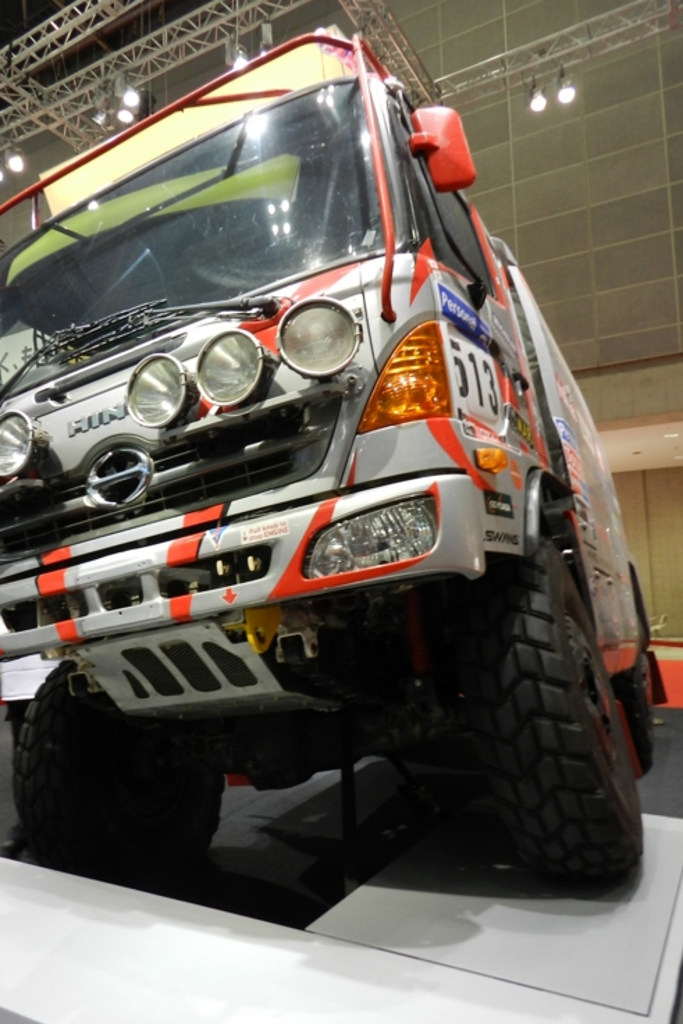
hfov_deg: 49.3
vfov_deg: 69.4
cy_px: 515
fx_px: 740
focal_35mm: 26
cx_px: 280
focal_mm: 4
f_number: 3.4
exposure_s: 1/30
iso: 160
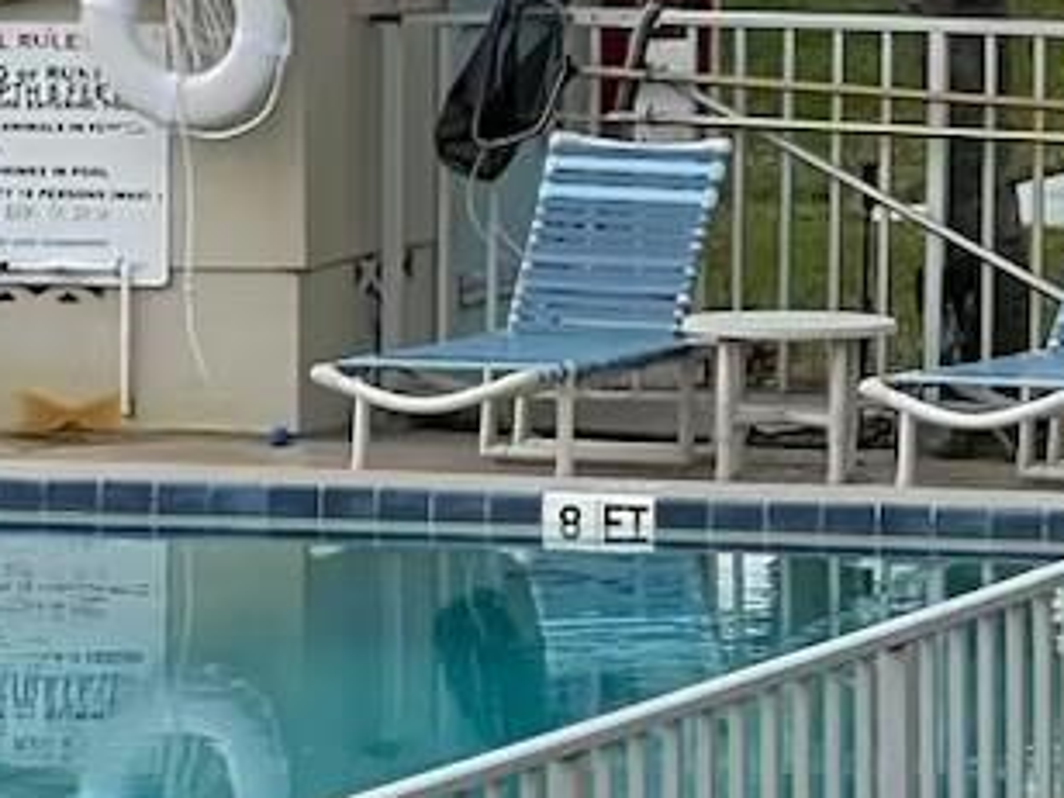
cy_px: -304
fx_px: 12295
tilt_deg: -2.2
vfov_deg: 3.7
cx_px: 2387
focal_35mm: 400
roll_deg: +0.1
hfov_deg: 4.8
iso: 32
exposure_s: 1/637
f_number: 2.8
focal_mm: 9
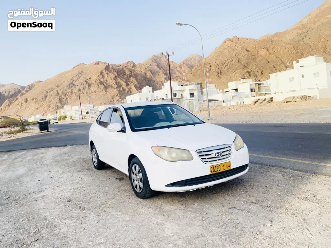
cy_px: 124
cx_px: 166
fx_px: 249
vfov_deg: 53.1
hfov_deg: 67.3
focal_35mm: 26
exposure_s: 1/969
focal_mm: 5.1
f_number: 1.6
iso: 50
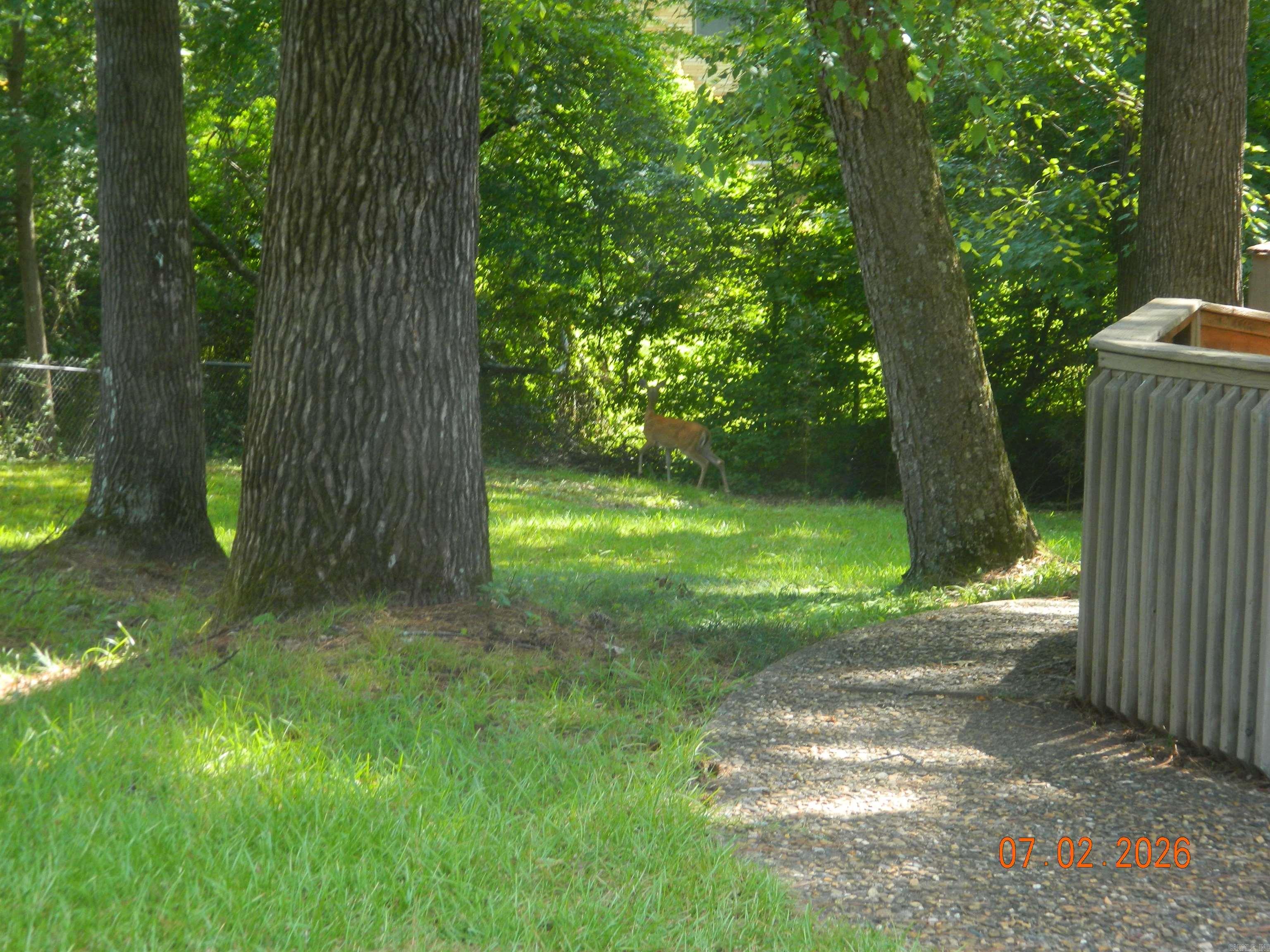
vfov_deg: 14.4
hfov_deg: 19.1
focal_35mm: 103
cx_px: 635
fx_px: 3779
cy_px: 476
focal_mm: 18.6
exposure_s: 1/60
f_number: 4.5
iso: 110
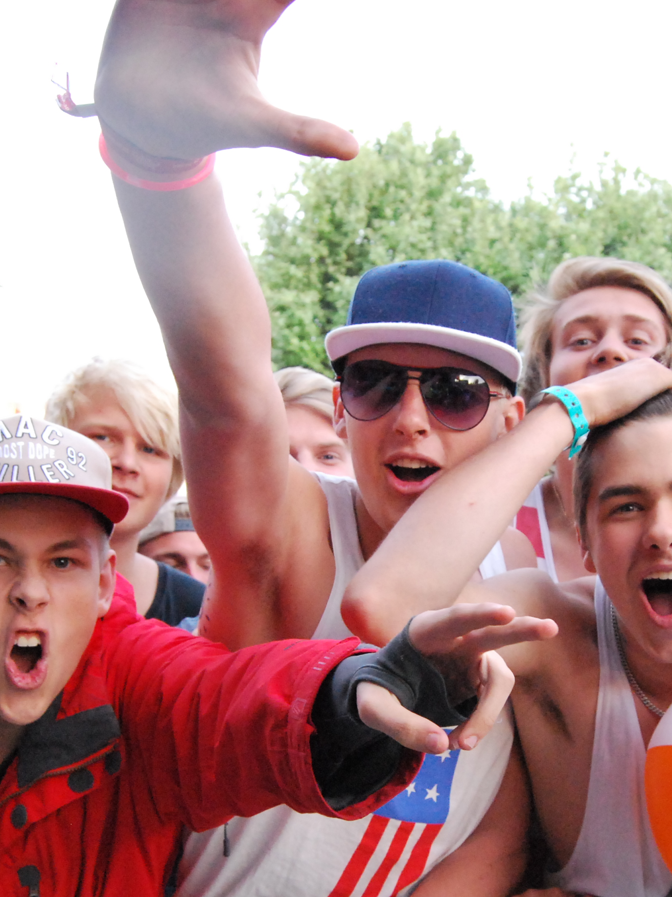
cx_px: 471
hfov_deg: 25.0
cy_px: 615
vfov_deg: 32.9
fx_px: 1502
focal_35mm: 58
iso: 1600
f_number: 5.6
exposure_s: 1/125
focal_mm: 19
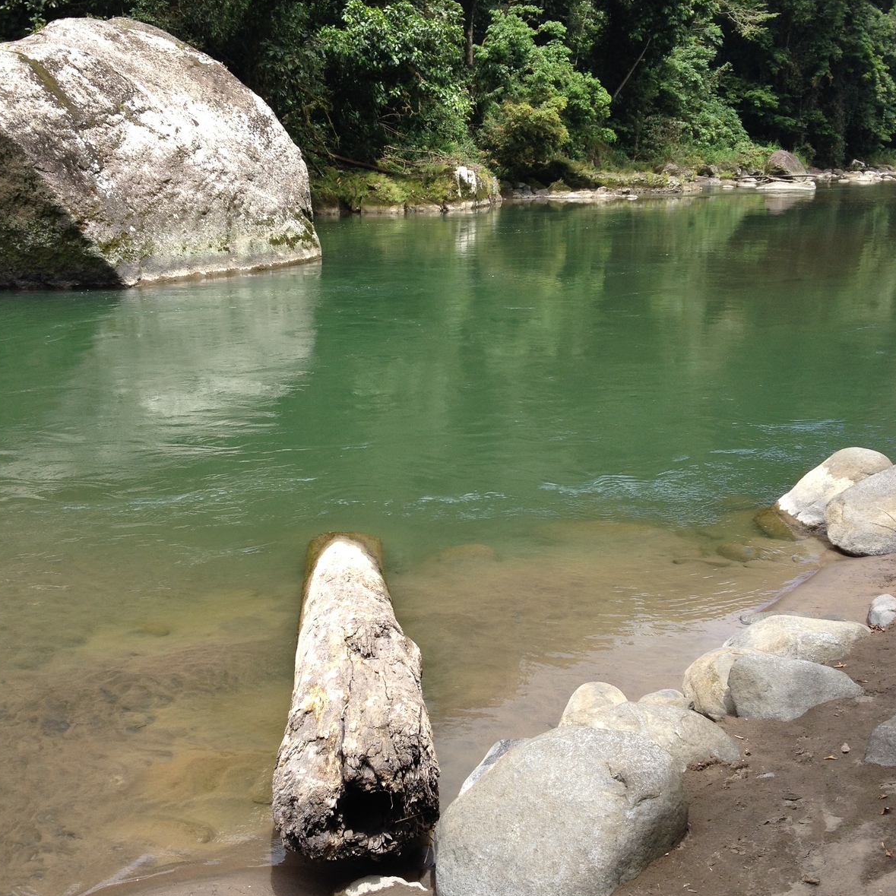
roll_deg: +1.1
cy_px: 442
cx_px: 445
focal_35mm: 42
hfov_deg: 40.0
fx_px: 1230
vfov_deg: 40.0
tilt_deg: -17.1
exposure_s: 1/657
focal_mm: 4.28
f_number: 2.4
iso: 50
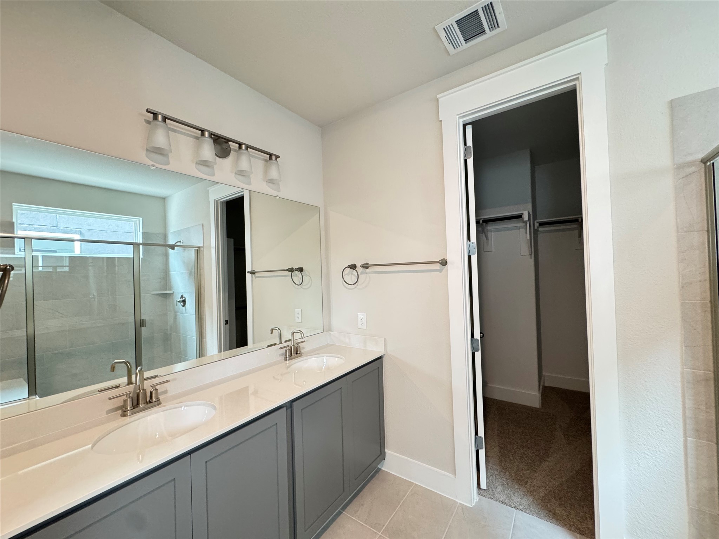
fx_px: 291
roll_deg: +1.8
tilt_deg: +1.1
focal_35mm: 14
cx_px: 360
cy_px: 270
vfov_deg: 85.7
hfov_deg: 102.1
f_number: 2.2
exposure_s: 1/60
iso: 500
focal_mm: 2.22
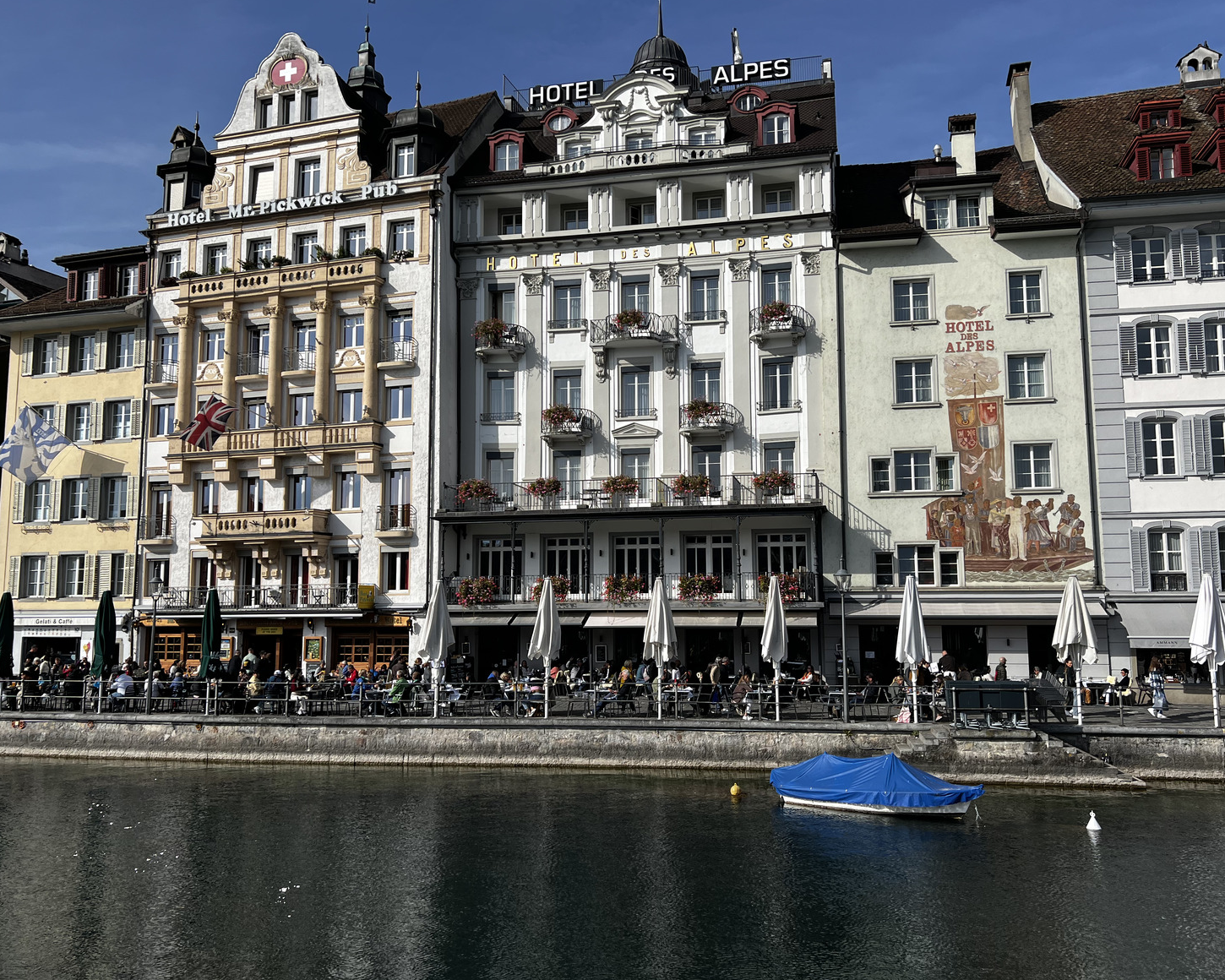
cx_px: 640
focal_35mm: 28
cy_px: 487
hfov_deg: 62.2
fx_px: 1015
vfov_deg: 51.5
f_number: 1.5
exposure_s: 1/6579
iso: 50
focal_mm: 5.7
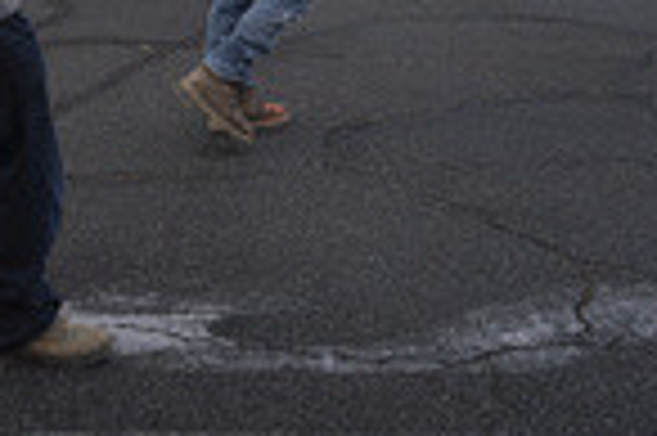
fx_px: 1531
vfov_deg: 14.9
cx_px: -4
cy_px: -240
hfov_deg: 23.2
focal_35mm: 84
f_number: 2.8
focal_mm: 24
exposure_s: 1/320
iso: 320
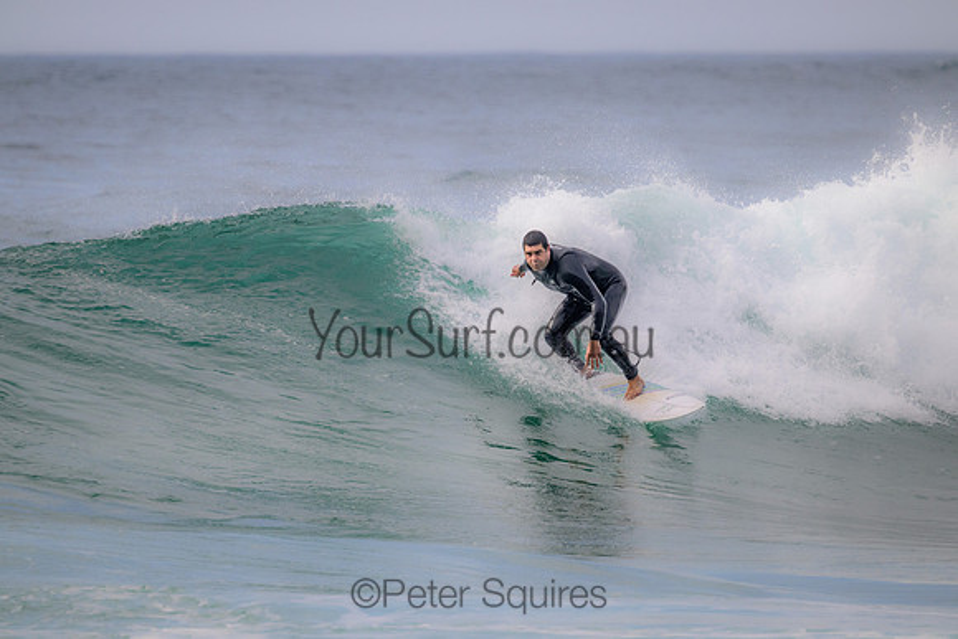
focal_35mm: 680
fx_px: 18099
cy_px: 320
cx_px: 479
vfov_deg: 2.0
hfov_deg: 3.0
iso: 1400
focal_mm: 680
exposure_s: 1/2000
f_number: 11
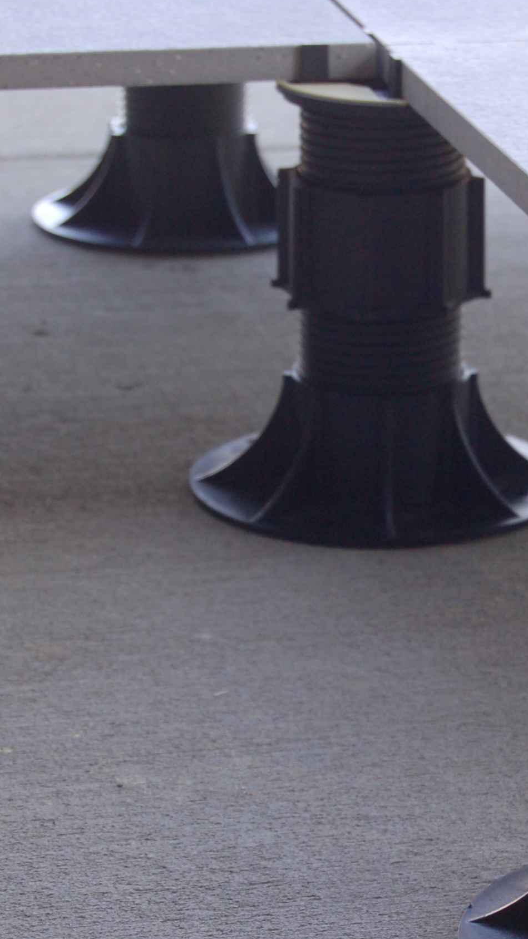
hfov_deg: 7.9
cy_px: 541
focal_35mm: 154
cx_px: 462
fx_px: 3831
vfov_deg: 14.0
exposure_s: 1/125
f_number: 5.6
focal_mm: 55
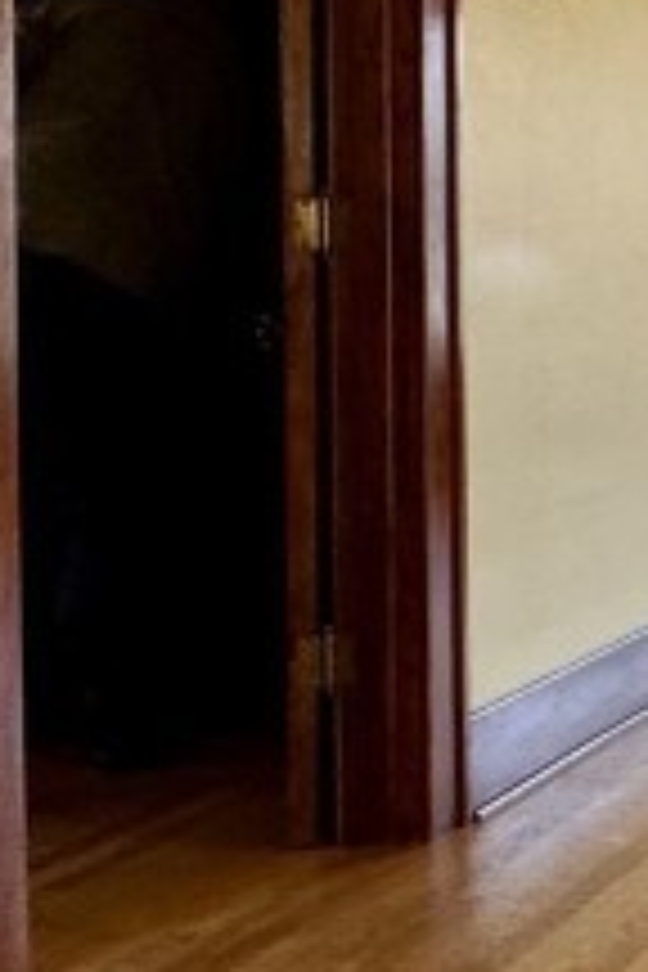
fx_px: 1863
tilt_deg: -0.4
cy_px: 266
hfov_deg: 13.8
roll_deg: +0.6
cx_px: 1562
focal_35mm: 69
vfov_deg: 28.9
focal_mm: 2.22
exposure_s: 1/120
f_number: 2.2
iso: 250
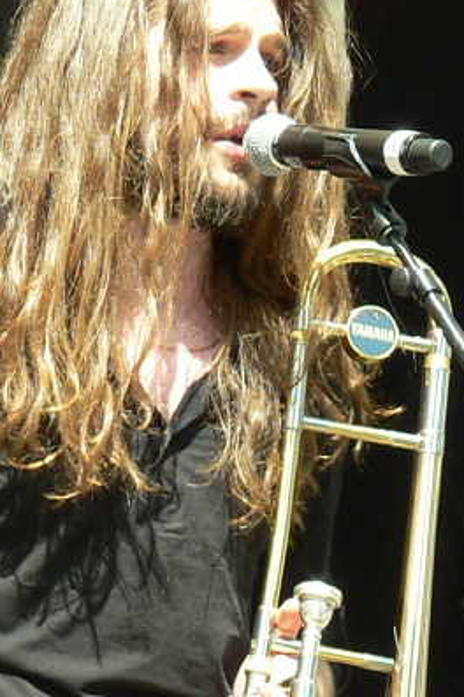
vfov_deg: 9.0
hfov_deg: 6.0
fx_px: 4446
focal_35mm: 230
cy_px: 324
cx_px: 225
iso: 64
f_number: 4
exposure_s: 1/100
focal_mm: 25.1
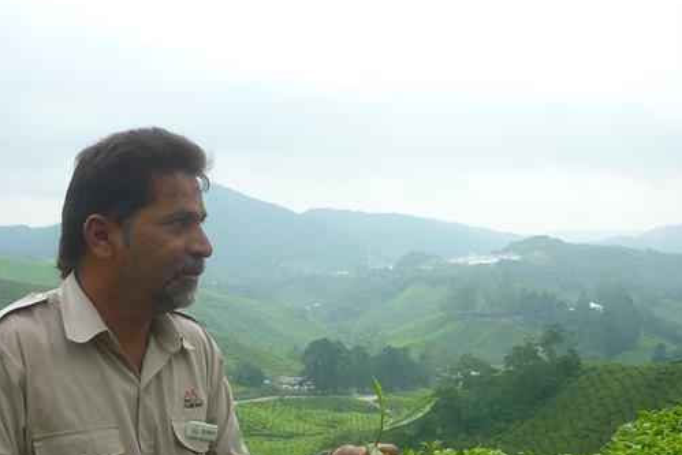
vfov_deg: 24.4
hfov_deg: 36.0
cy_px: 327
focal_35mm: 55
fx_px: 1042
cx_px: 250
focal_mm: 5.5
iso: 80
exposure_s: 1/250
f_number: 2.8
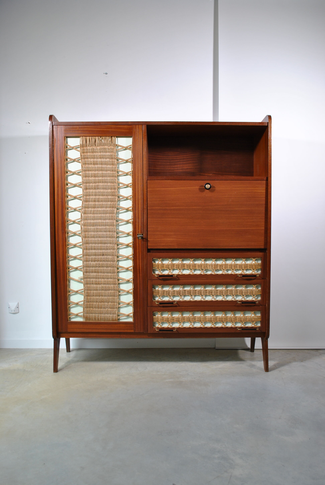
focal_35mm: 30
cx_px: 162
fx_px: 404
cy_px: 242
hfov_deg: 43.8
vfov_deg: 61.8
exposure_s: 1/20
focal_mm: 20
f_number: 5
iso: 200
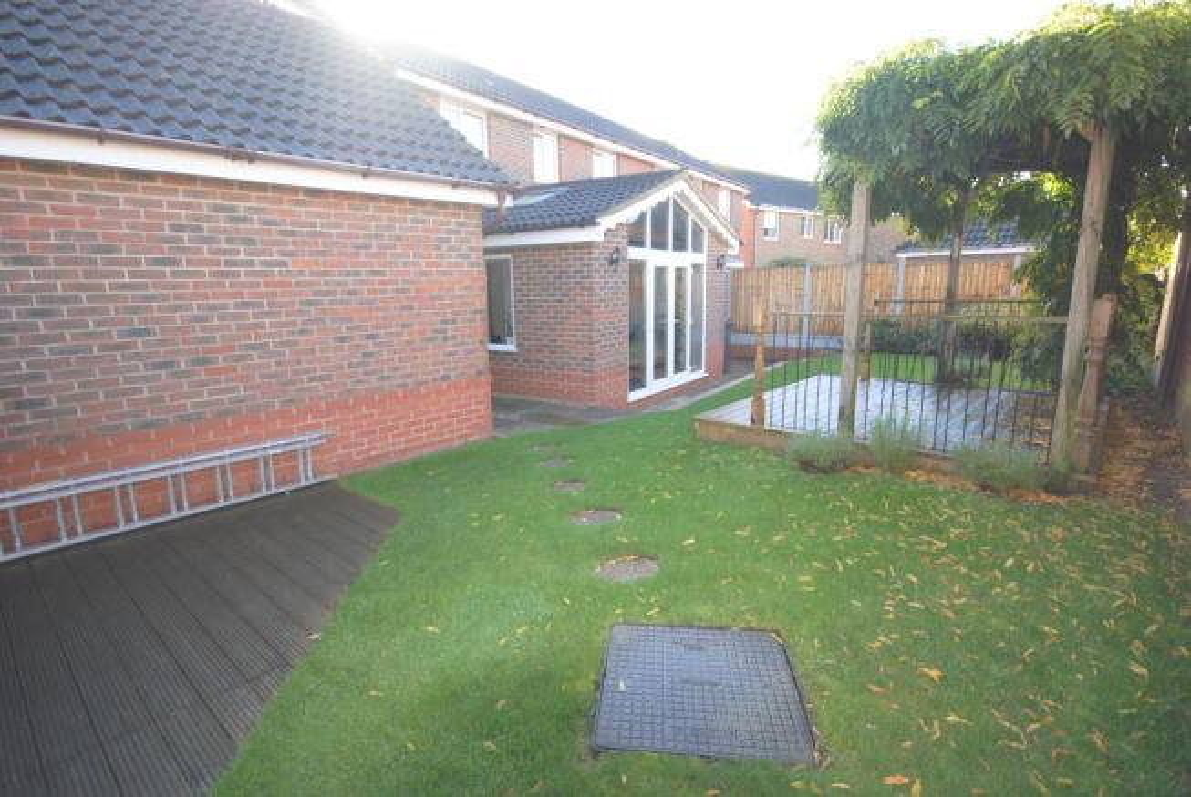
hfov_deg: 89.9
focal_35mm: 18
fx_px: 596
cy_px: 398
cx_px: 596
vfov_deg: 67.5
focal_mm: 12
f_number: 4.5
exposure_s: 1/80
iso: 200
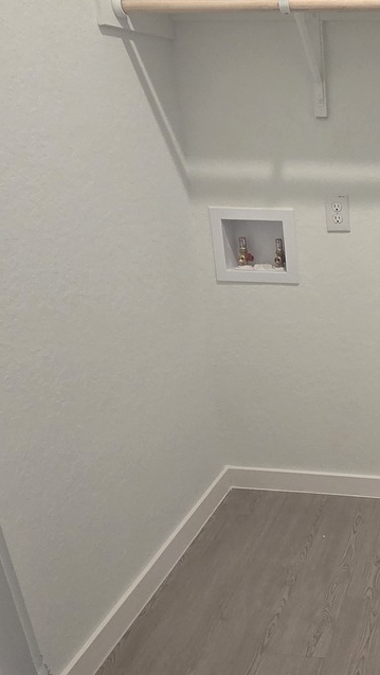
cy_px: 371
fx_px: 572
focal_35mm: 32
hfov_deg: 32.1
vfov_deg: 60.9
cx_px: 426
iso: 200
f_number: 2.2
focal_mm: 2.2
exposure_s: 1/60
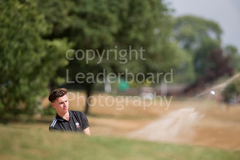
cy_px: 80
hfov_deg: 6.9
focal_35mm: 300
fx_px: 2000
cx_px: 120
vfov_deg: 4.6
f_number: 4.5
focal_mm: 300
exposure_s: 1/3200
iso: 400
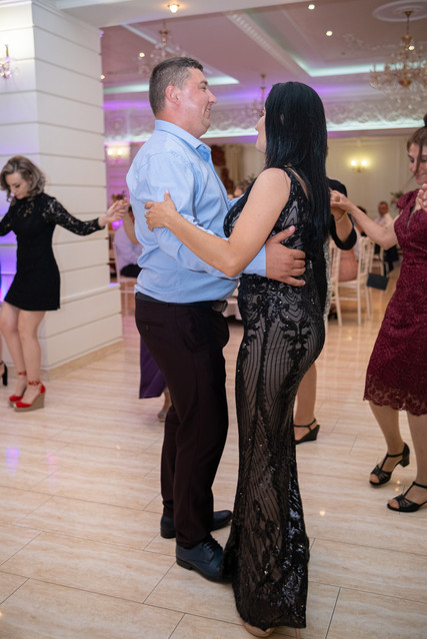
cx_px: 214
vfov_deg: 54.4
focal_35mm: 35
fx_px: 622
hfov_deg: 37.9
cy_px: 320
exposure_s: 1/125
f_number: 2
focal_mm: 23
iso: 800
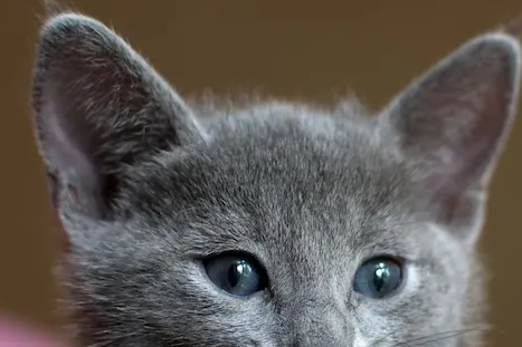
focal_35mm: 90
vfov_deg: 15.1
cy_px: 280
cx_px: 256
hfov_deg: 22.7
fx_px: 1302
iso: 400
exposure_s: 1/25
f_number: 2.8
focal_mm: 35
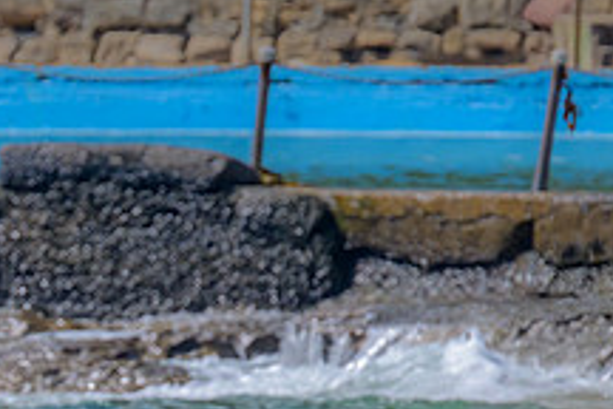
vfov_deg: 0.9
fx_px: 25591
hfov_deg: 1.4
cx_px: -54
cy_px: 518
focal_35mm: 1503
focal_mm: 560
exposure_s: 1/200
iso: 900
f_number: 11
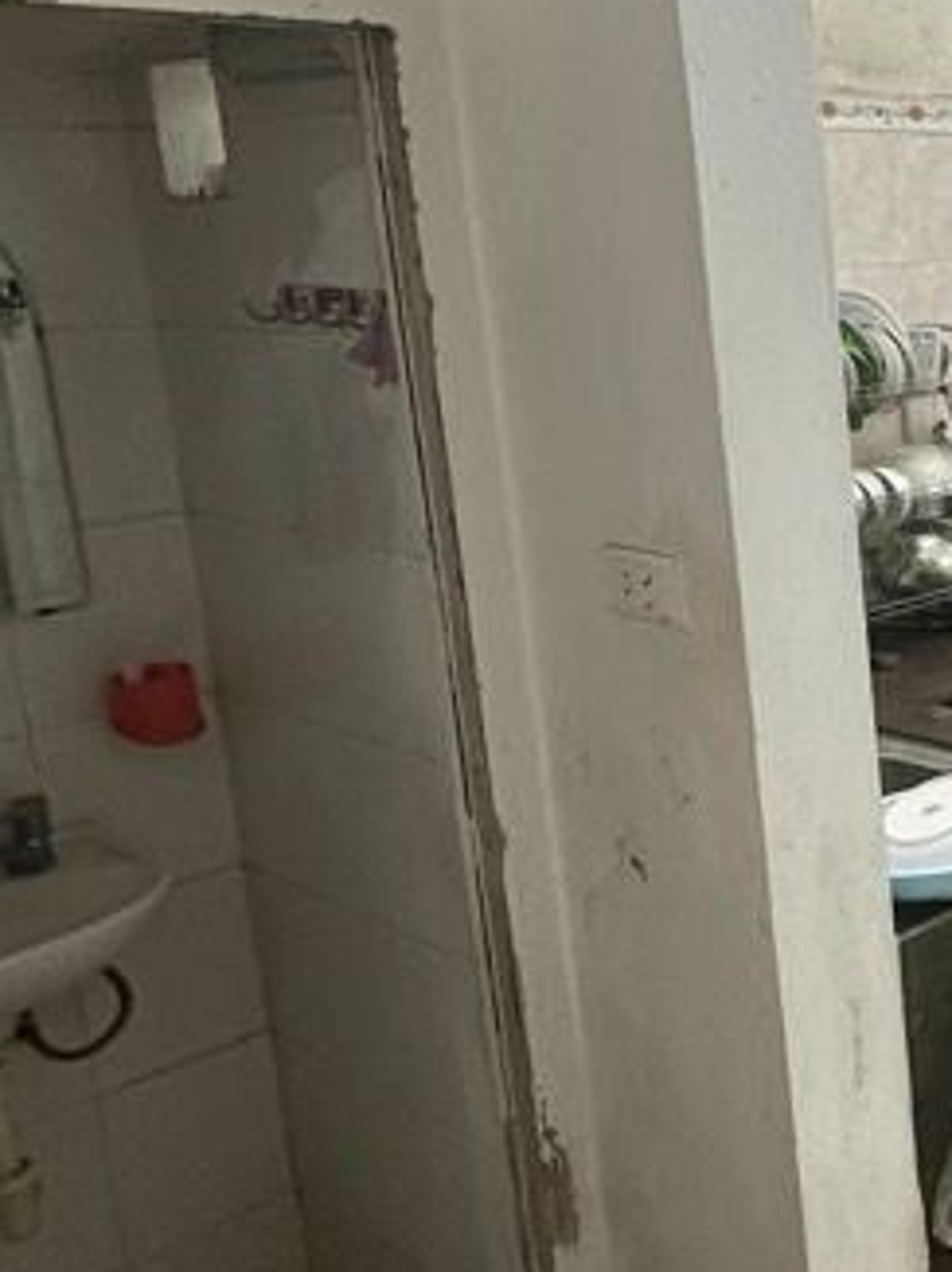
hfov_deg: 24.6
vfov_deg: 42.6
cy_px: 476
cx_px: 1463
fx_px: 1616
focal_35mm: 44
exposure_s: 1/100
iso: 160
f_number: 2.2
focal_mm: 2.22
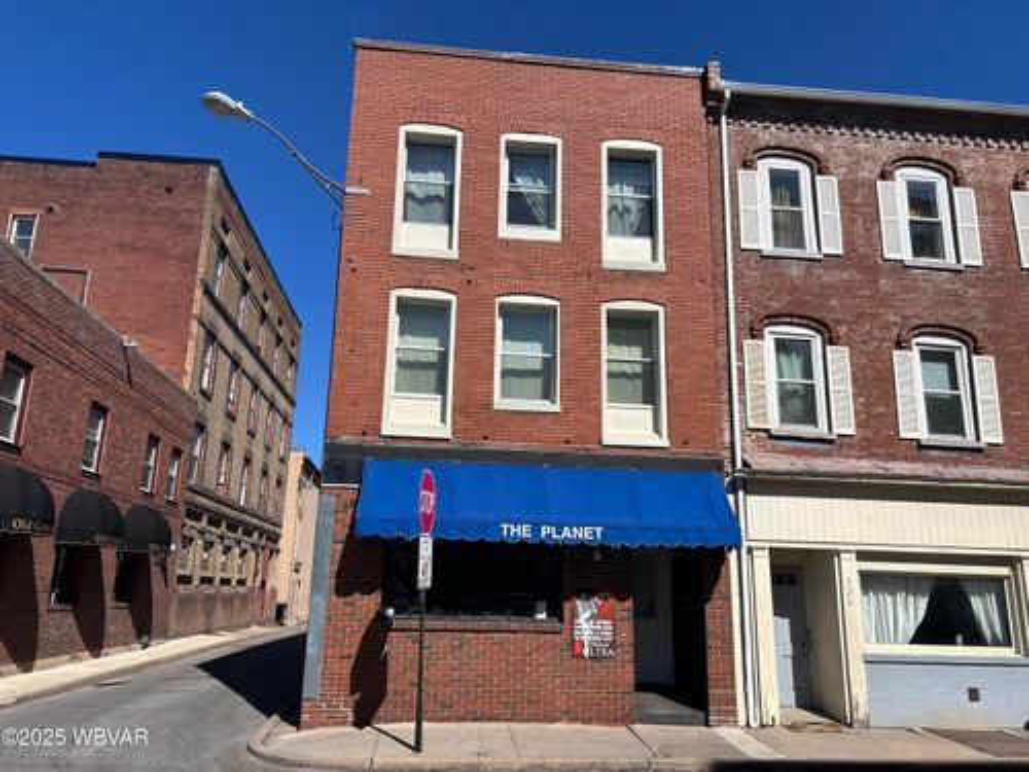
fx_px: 773
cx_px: 514
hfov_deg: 67.3
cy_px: 386
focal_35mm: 26
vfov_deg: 53.1
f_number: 1.5
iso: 50
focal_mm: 5.7
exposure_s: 1/5882
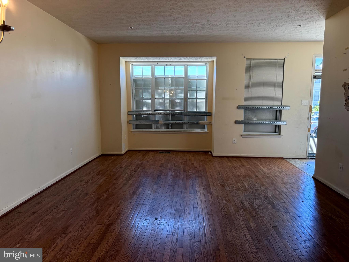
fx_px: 242
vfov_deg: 56.8
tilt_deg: -6.7
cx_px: 174
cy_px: 131
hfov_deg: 71.6
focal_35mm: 24
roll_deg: -0.3
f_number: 1.78
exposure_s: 1/237
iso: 160
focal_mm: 6.76
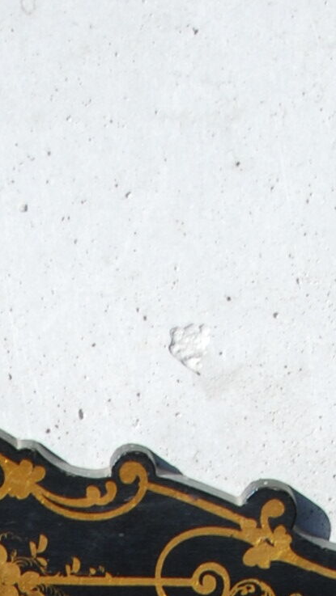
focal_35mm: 380
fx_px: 6014
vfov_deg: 5.5
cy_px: 1512
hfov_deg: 3.2
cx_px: -117
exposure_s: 1/200
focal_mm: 46
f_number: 8
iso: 100
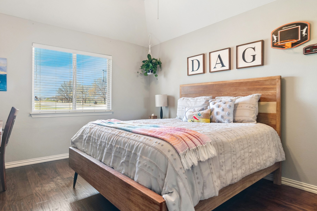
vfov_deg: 63.0
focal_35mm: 20
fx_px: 173
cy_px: 108
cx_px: 132
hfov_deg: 84.4
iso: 250
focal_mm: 11
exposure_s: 1/10
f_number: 9
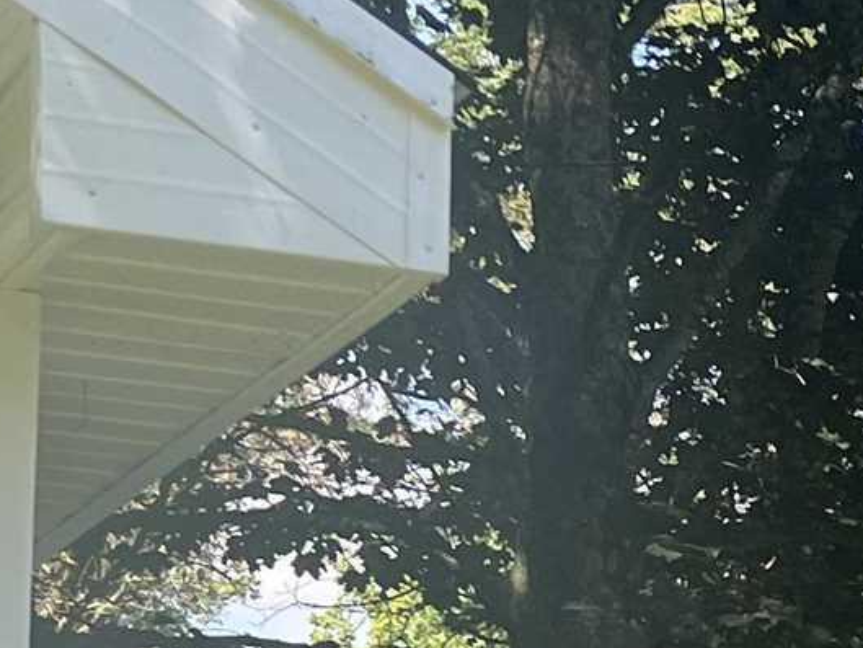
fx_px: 3765
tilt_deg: +3.7
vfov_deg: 9.6
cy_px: 883
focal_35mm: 151
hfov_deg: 12.1
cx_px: 1540
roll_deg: +0.1
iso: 50
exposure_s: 1/552
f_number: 1.5
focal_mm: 5.7
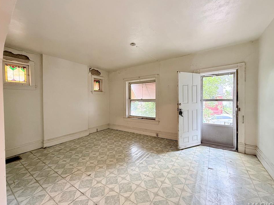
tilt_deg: -0.6
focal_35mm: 15
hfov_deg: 98.1
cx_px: 130
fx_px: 119
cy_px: 102
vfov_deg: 81.7
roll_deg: +0.5
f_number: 2.2
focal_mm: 2.22
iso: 400
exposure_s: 1/60
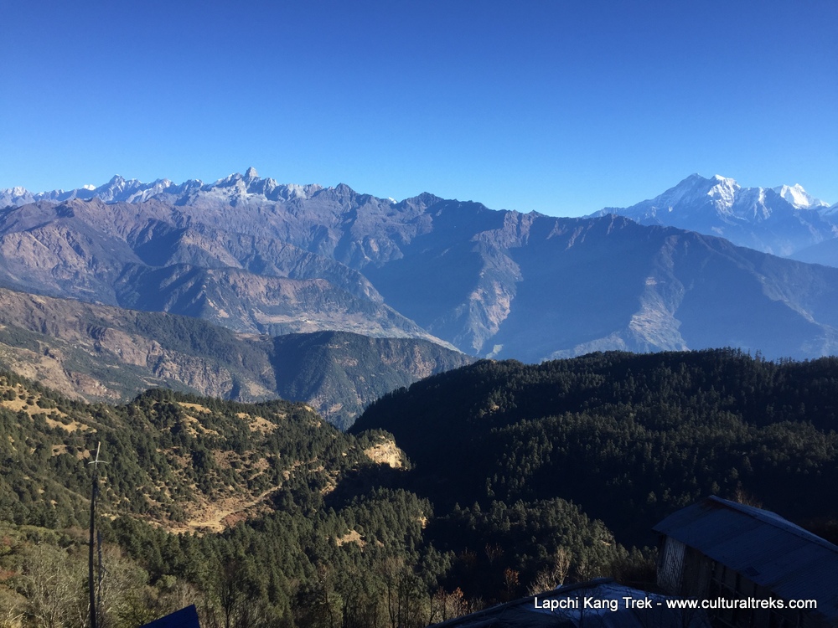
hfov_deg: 61.7
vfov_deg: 48.2
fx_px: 702
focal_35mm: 29
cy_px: 314
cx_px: 419
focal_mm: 4.15
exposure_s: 1/1068
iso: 32
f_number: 2.2
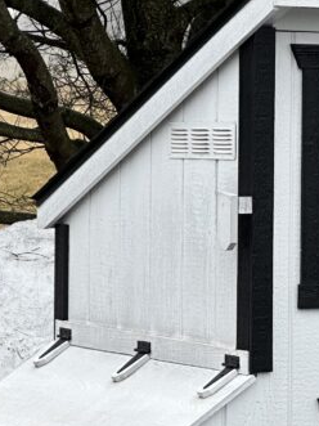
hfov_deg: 6.2
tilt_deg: -6.7
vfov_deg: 8.3
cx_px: 378
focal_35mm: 238
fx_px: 2926
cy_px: 400
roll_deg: +1.7
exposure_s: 1/231
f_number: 2.8
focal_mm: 9
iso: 32
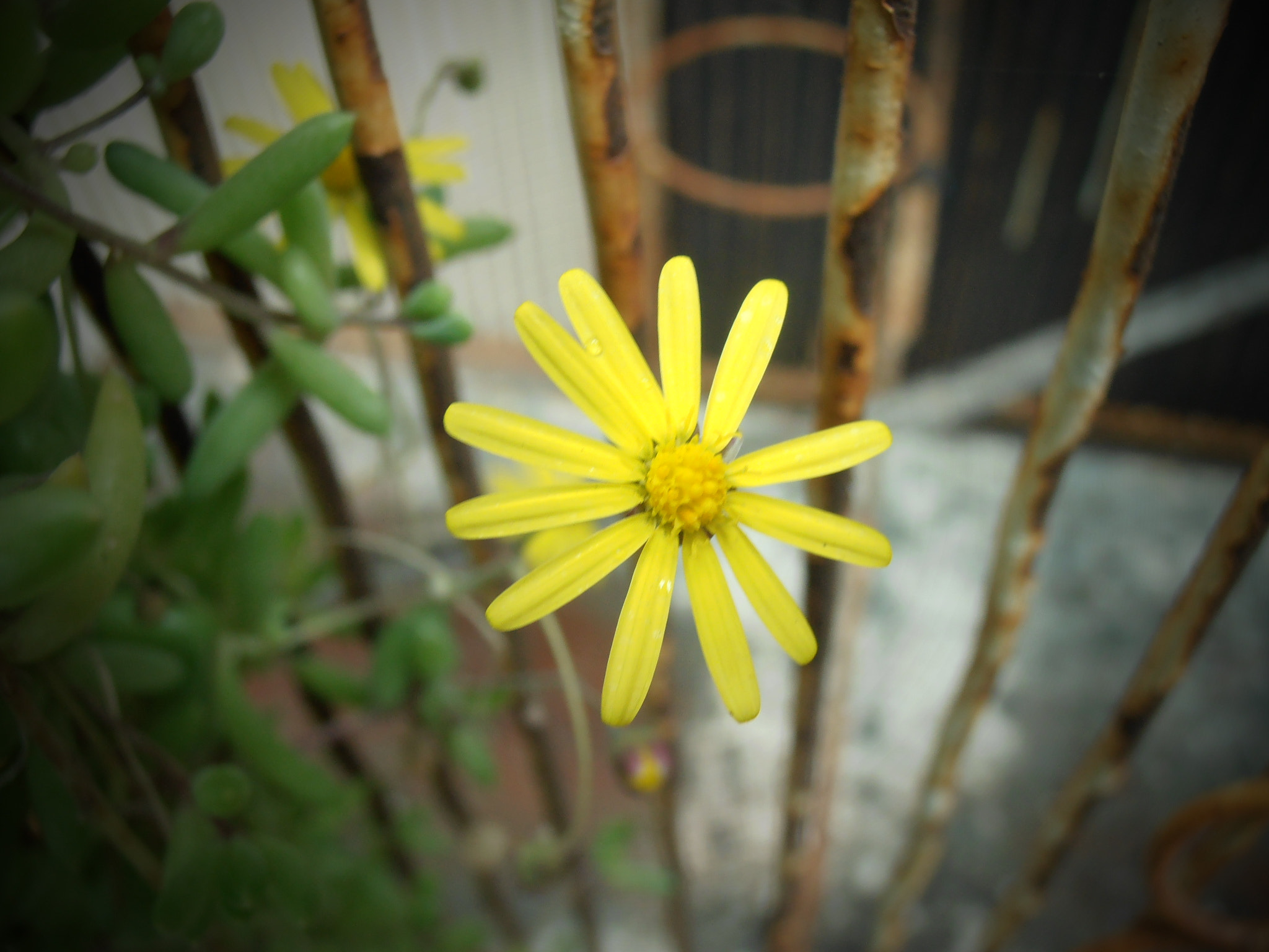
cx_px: 634
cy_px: 476
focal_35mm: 37
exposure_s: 1/30
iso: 125
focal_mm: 6.61
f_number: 3.9
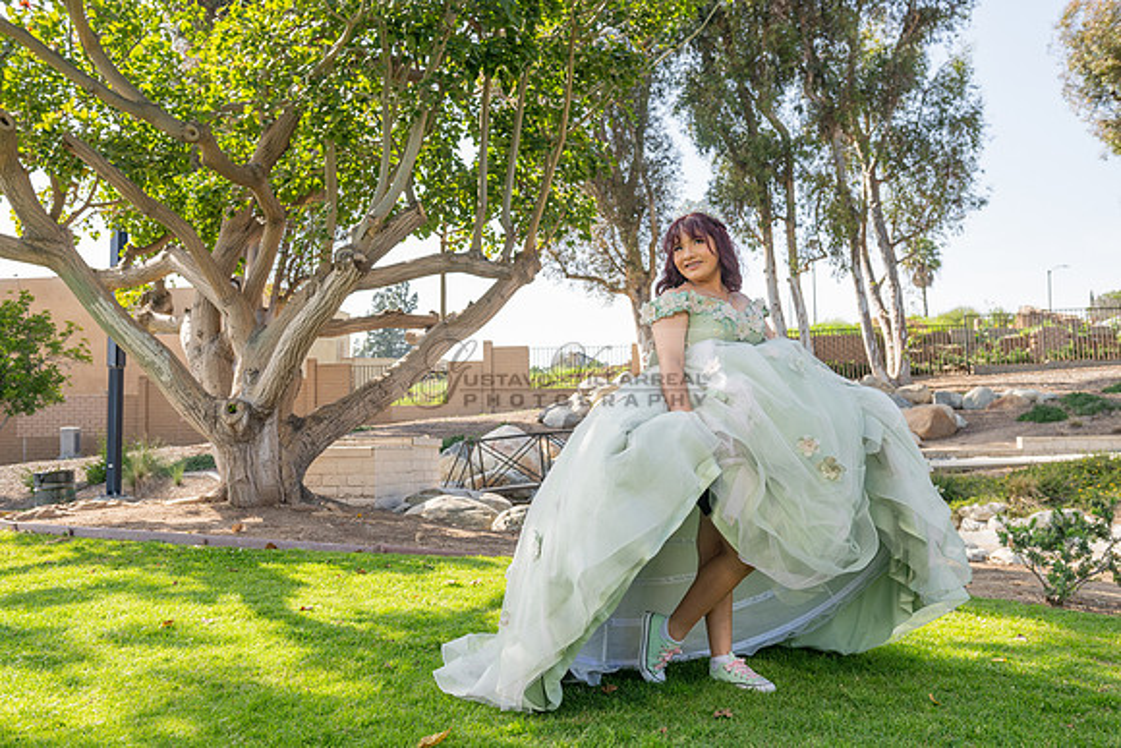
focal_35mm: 34
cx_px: 560
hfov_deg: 55.8
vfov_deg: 38.9
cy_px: 374
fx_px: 1059
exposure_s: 1/320
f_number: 5.6
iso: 200
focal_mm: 34
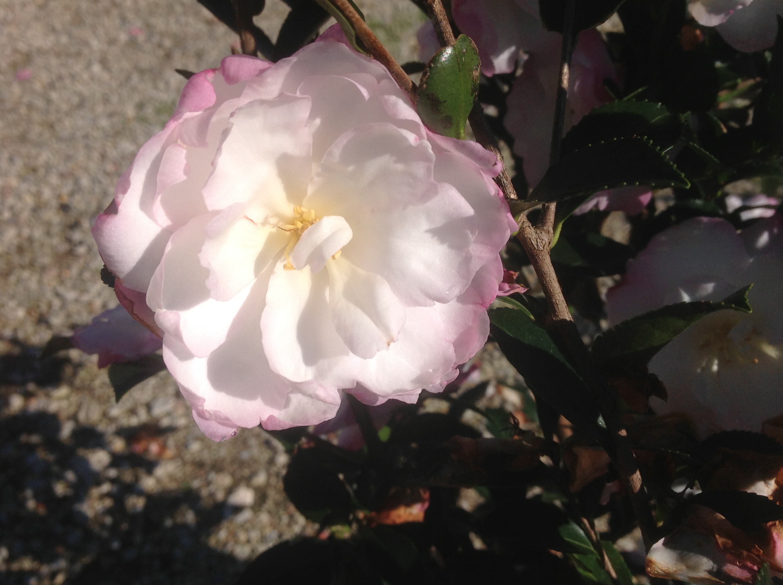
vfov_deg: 40.6
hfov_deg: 52.7
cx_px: 392
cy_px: 292
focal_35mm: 35
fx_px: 791
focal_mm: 4.28
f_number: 2.4
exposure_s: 1/3788
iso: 50
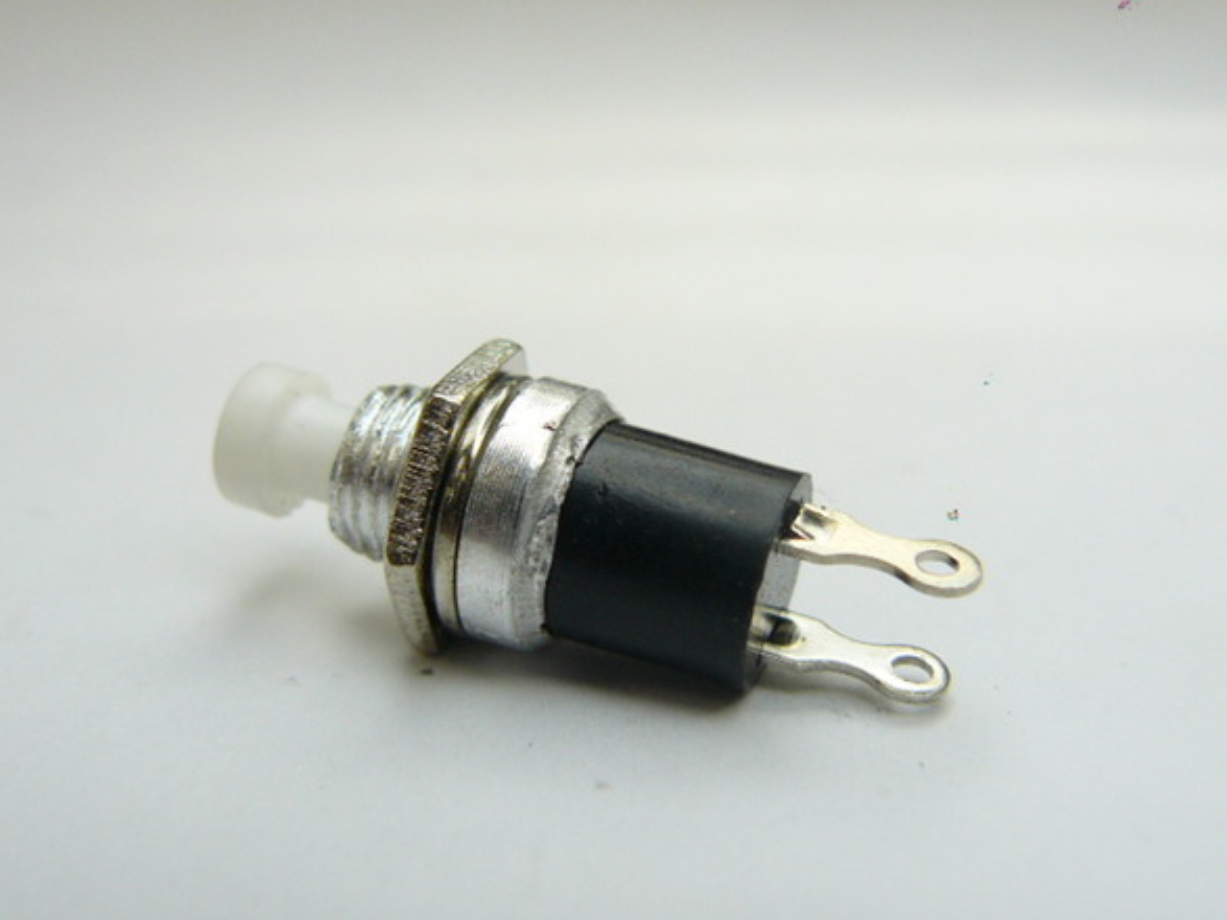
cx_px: 604
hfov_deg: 42.1
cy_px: 460
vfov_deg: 32.2
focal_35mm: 45
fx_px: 1595
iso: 100
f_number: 2.8
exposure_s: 1/80
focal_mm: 6
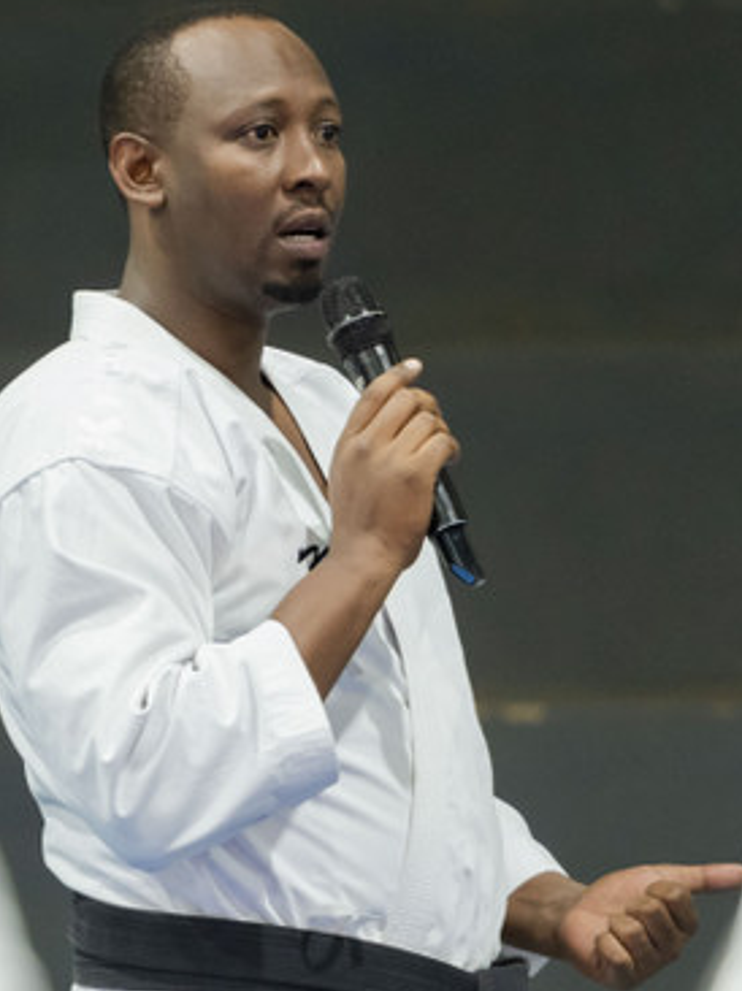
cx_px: 171
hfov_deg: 2.2
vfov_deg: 2.9
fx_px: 19486
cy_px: 385
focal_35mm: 681
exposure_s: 1/100
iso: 1600
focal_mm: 185
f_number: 2.8
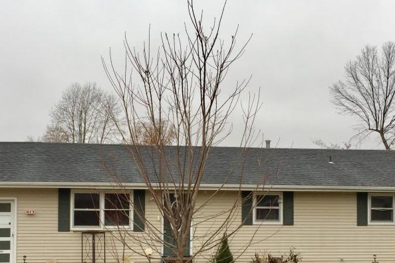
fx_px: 571
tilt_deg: +0.7
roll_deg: -0.3
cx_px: 154
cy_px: 209
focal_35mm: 52
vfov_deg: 25.6
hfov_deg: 38.0
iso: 32
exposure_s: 1/257
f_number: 2.2
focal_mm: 4.15
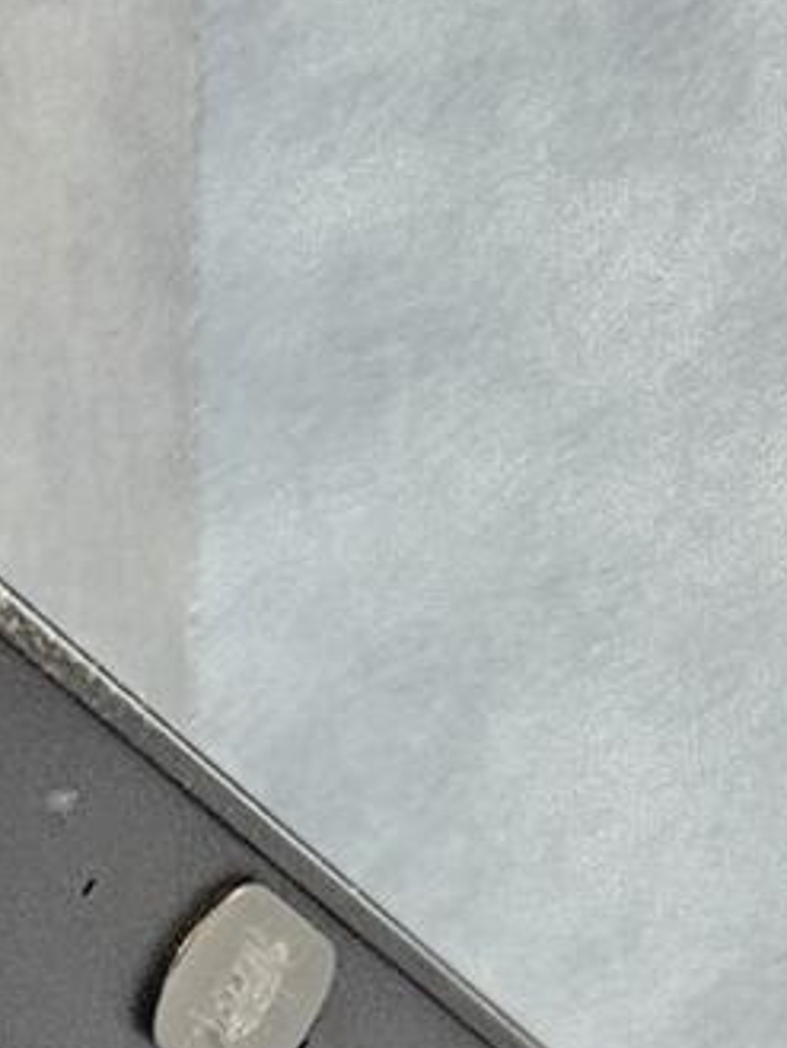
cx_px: -927
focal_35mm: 179
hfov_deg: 7.8
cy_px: 2727
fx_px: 5423
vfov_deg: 9.5
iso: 800
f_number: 1.8
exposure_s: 1/100
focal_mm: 5.4
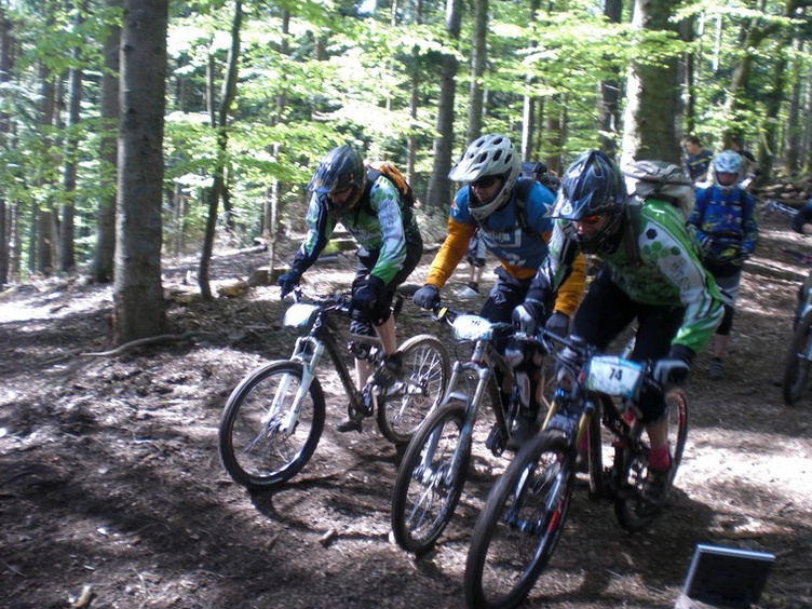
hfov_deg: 46.8
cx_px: 419
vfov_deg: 36.0
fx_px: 938
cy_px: 294
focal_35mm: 40
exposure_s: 1/80
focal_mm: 6.3
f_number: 3.1
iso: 100
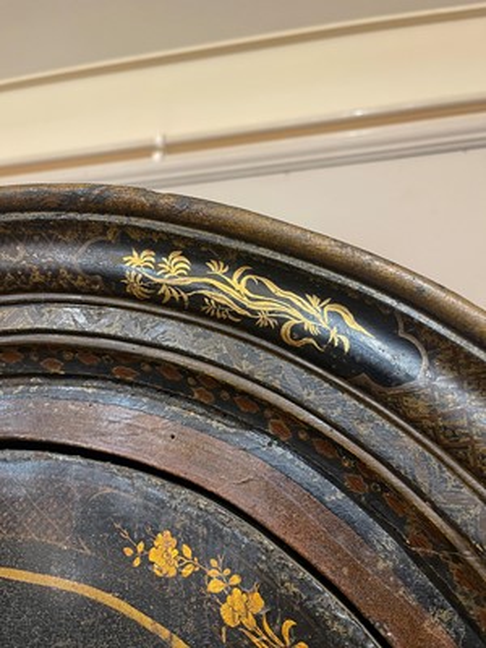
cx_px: 243
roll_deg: +0.2
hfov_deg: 54.9
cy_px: 324
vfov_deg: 69.4
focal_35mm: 25
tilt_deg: +19.8
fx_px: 468
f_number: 1.6
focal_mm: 5.1
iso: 160
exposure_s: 1/50
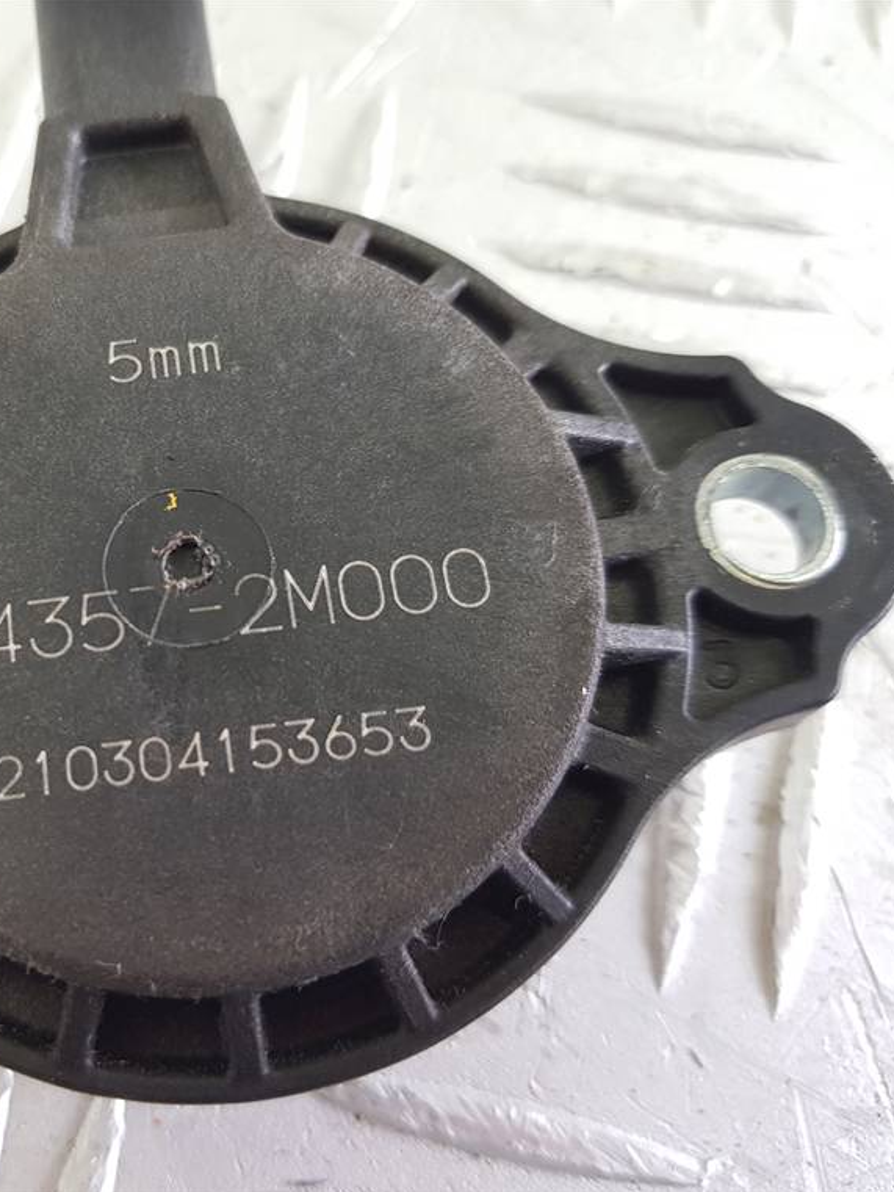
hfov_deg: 39.1
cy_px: 598
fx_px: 1205
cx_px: 177
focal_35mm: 35
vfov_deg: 52.6
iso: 80
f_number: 1.7
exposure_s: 1/100
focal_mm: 4.2
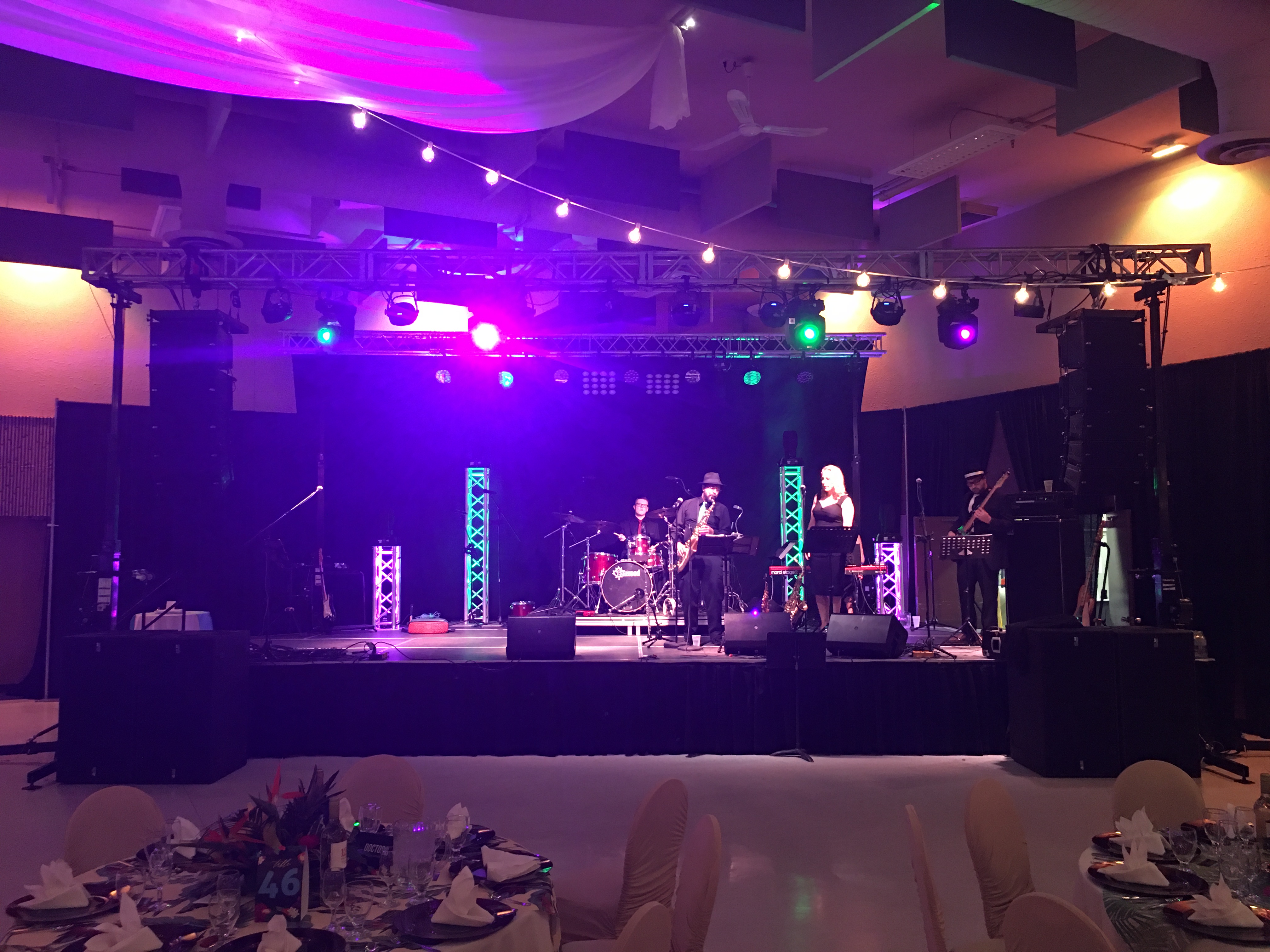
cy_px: 476
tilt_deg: +4.0
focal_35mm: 29
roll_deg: -0.2
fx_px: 1064
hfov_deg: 61.7
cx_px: 635
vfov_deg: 48.2
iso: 64
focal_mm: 4.15
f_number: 2.2
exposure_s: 1/4
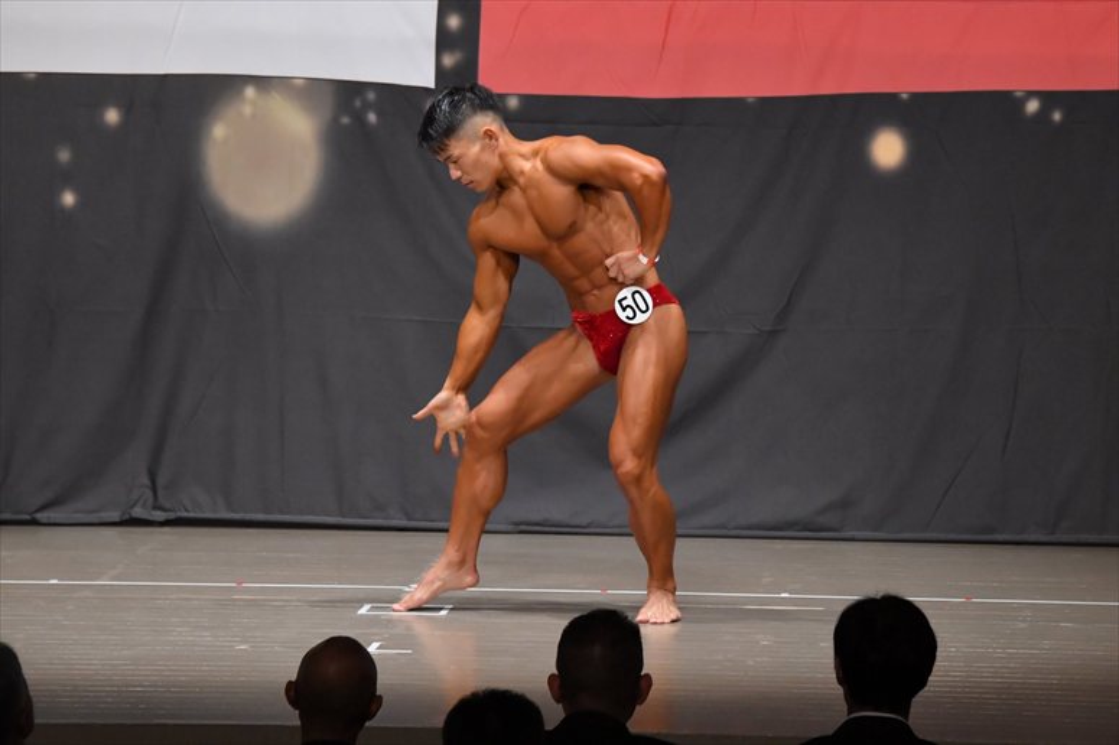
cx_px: 560
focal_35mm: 217
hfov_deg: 9.5
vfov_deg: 6.3
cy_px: 372
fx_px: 6742
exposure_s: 1/400
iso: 6400
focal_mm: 145
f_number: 5.6
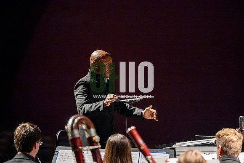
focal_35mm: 200
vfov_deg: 6.9
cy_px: 82
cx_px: 122
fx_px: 1356
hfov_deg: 10.3
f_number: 2.8
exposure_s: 1/640
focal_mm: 200
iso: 12800
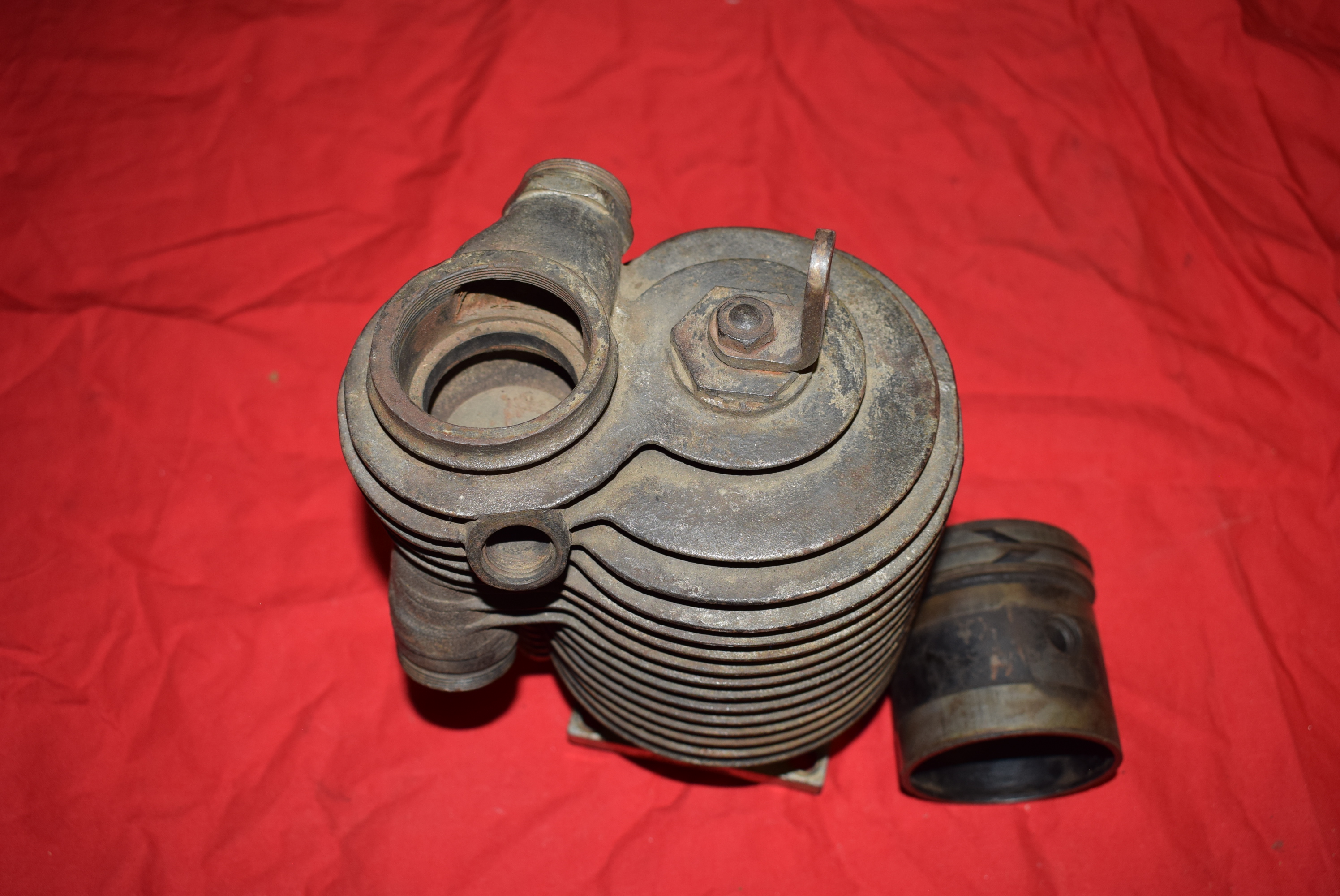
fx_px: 1341
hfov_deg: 53.1
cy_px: 448
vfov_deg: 36.9
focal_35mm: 36
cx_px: 670
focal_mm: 24
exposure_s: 1/125
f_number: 5.6
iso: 400
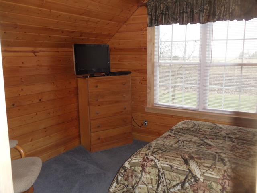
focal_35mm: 44
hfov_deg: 42.9
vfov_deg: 32.9
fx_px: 327
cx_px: 128
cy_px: 96
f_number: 3.5
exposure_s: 1/30
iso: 400
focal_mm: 6
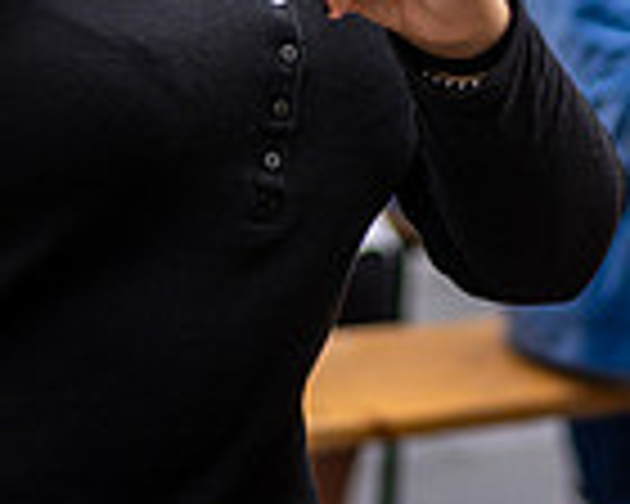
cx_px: 194
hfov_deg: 10.5
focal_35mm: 184
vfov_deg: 8.2
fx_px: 3431
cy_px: -338
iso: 80
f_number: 1.4
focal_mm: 35
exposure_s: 1/1600
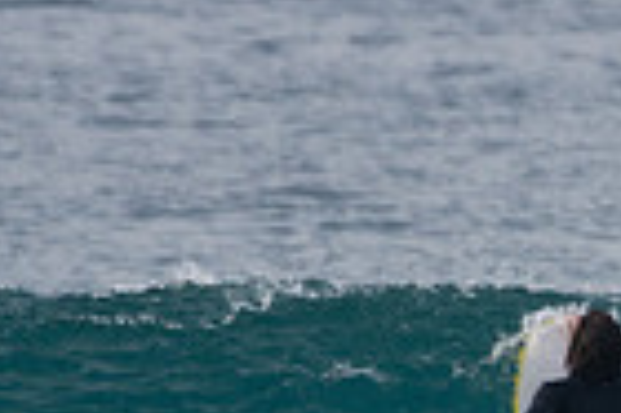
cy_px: 606
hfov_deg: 1.0
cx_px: 1202
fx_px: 34322
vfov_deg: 0.7
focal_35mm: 1992
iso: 500
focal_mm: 320
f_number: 5.6
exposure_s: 1/1600
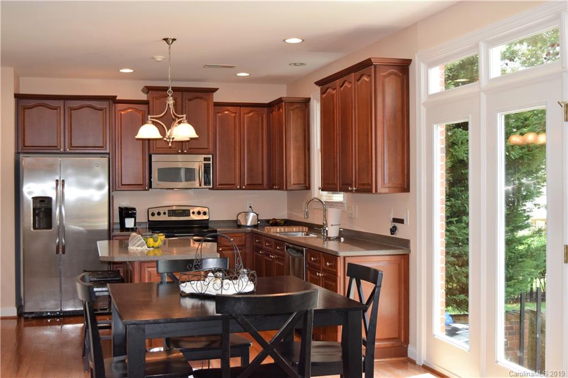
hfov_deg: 45.0
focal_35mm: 44
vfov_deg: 30.8
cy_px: 189
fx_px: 686
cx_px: 284
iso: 800
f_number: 5.6
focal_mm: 29
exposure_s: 1/125
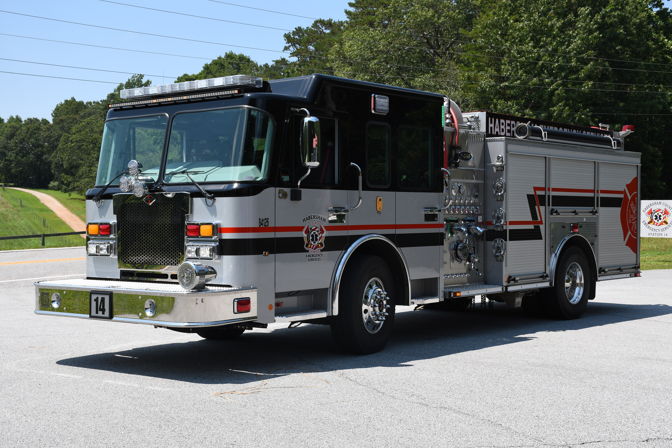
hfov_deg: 38.9
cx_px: 336
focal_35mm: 51
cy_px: 224
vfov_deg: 26.5
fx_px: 952
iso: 100
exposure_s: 1/250
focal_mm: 34
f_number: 8
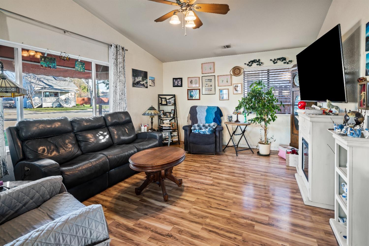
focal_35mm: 17
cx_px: 184
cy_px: 123
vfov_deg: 70.4
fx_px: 174
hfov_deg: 93.3
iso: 100
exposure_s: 2
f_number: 8
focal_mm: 17
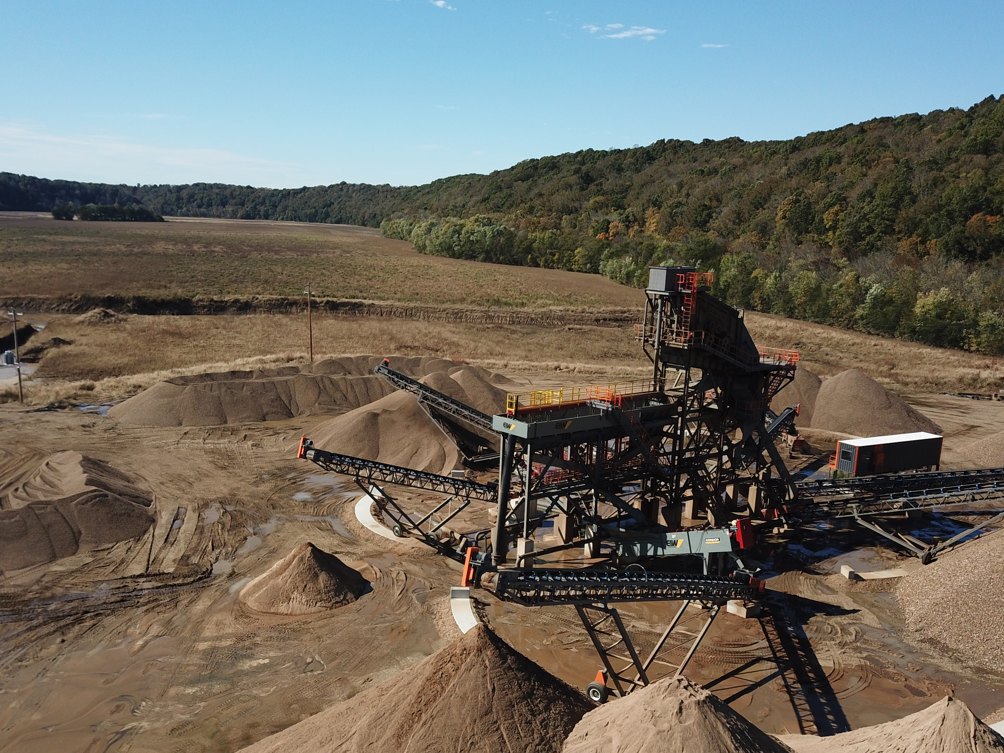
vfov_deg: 40.4
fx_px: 1015
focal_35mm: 35
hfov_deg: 52.6
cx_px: 495
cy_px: 471
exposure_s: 1/1429
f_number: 2.2
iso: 100
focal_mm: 4.73
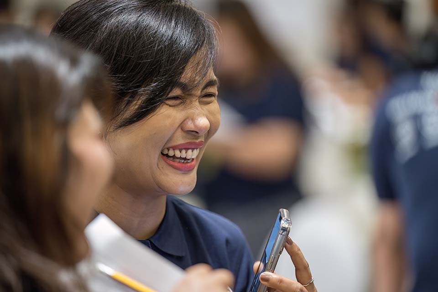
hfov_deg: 10.3
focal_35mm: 200
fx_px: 2433
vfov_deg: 6.9
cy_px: 146
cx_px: 219
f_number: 2.8
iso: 4500
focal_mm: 200
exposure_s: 1/200
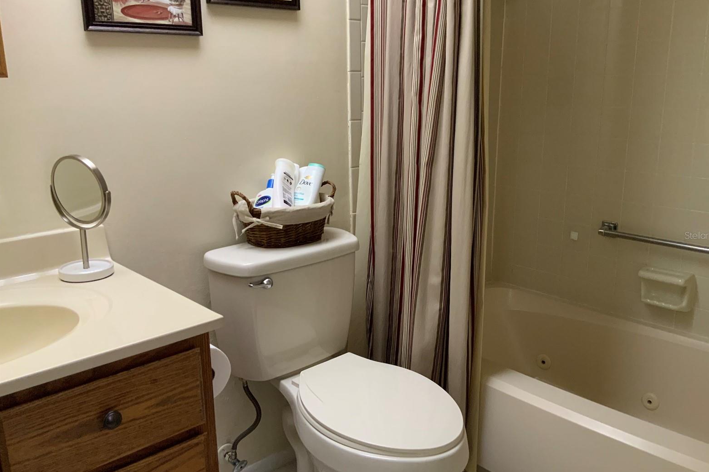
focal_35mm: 31
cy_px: 235
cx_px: 363
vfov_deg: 42.3
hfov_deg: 60.3
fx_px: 610
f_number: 1.8
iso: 250
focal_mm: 3
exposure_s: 1/60
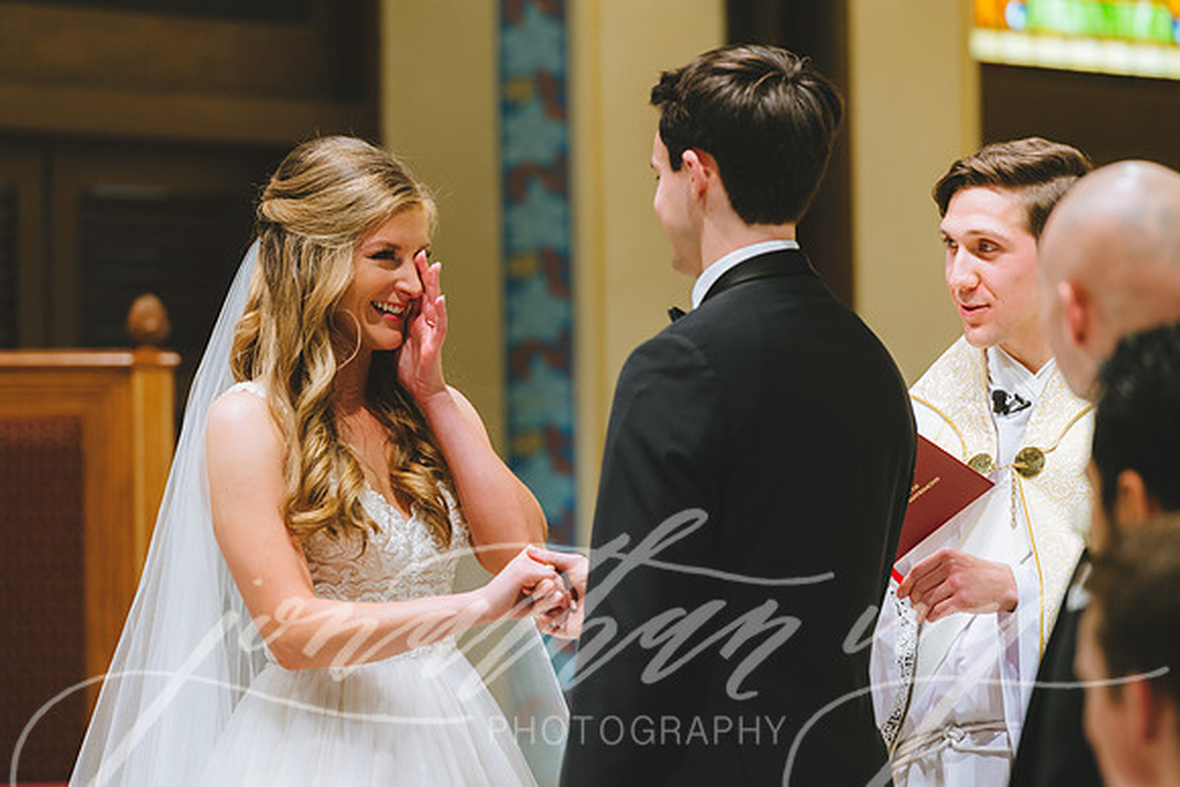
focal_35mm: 236
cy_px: 374
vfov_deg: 5.8
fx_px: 7745
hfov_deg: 8.7
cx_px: 528
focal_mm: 200
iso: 1000
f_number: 4.5
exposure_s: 1/125
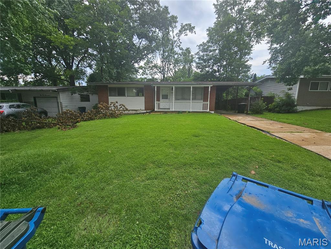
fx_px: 124
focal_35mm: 13
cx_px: 166
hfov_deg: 106.2
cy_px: 124
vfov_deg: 89.9
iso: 50
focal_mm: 2.2
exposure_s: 1/965
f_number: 2.2
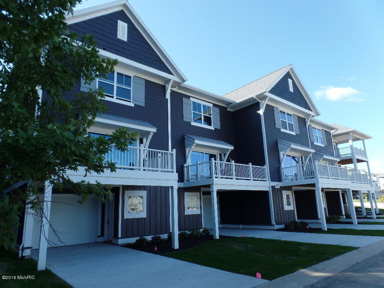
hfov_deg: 73.9
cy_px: 144
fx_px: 255
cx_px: 192
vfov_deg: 58.9
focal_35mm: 23
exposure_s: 1/250
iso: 80
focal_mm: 4.1
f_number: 3.5
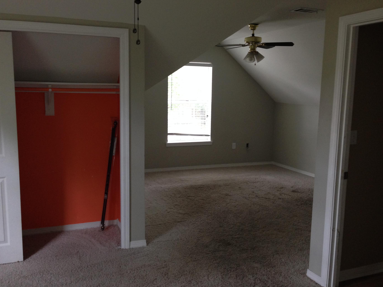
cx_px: 174
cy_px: 139
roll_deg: -0.3
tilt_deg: -7.2
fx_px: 398
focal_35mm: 36
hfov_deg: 51.3
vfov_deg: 39.7
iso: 100
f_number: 2.4
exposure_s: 1/20
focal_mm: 4.12
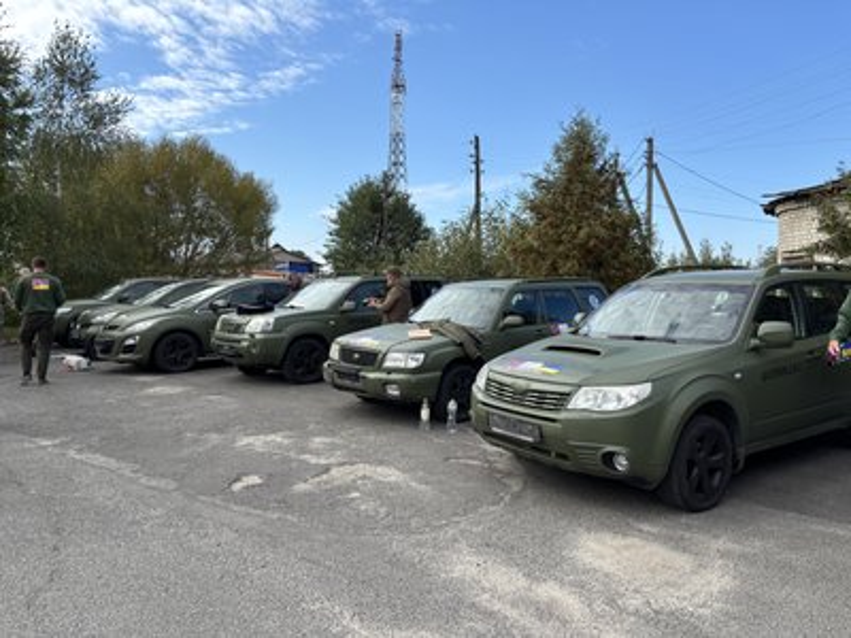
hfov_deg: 67.3
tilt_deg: -2.6
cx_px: 426
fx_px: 639
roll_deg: -0.3
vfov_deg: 53.1
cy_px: 319
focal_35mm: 26
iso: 50
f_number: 1.6
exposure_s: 1/1912
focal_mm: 5.96
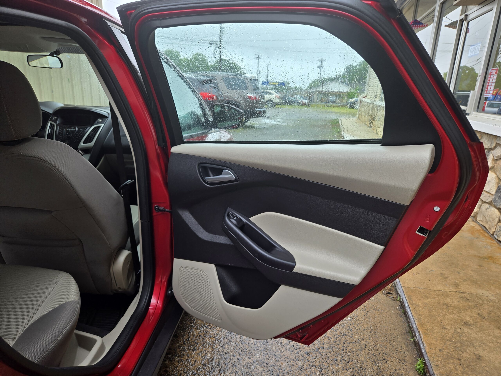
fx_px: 333
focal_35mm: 23
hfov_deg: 73.9
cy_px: 188
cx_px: 250
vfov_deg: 58.9
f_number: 1.8
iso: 25
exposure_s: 1/206
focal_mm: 5.4
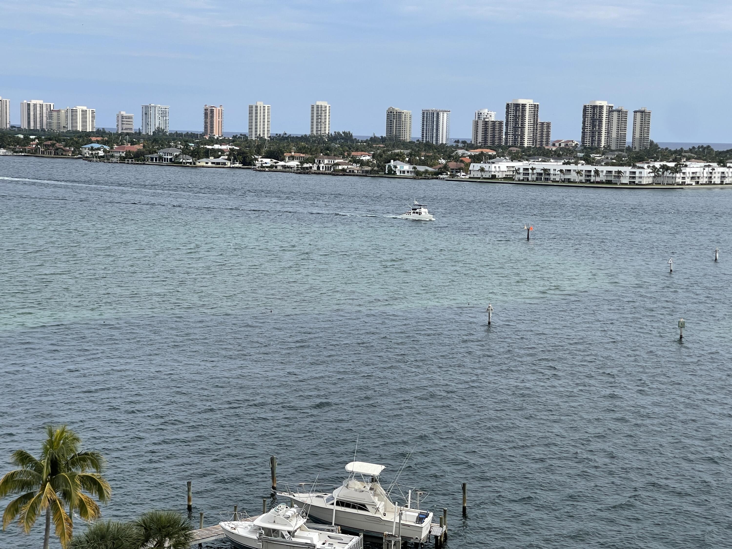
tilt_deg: -6.6
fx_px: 1353
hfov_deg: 30.3
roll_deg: -2.0
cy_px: 274
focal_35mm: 64
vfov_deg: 22.9
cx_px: 366
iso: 20
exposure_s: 1/1220
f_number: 2.2
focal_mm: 7.5
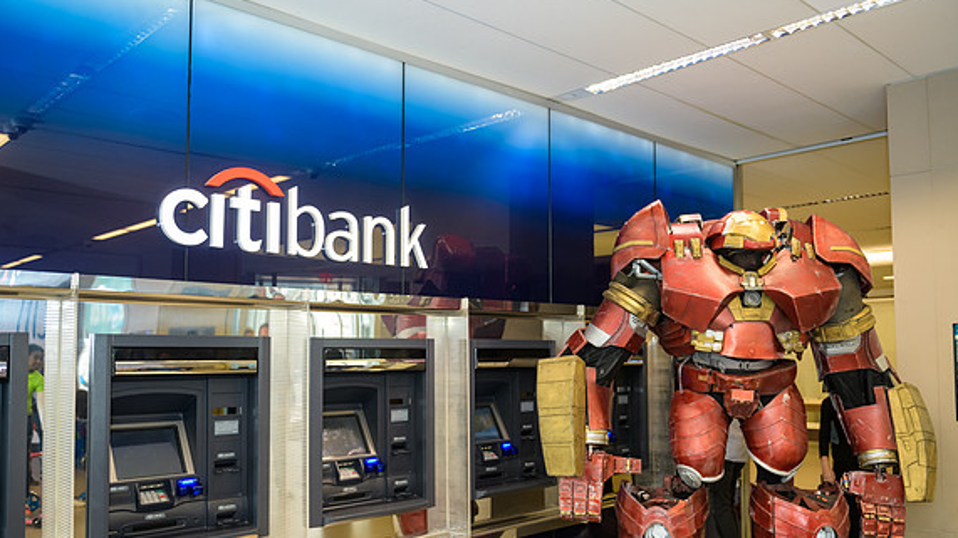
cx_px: 482
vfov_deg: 35.5
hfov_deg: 59.5
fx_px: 838
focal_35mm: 33
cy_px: 314
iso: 800
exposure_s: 1/125
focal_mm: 31
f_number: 3.2
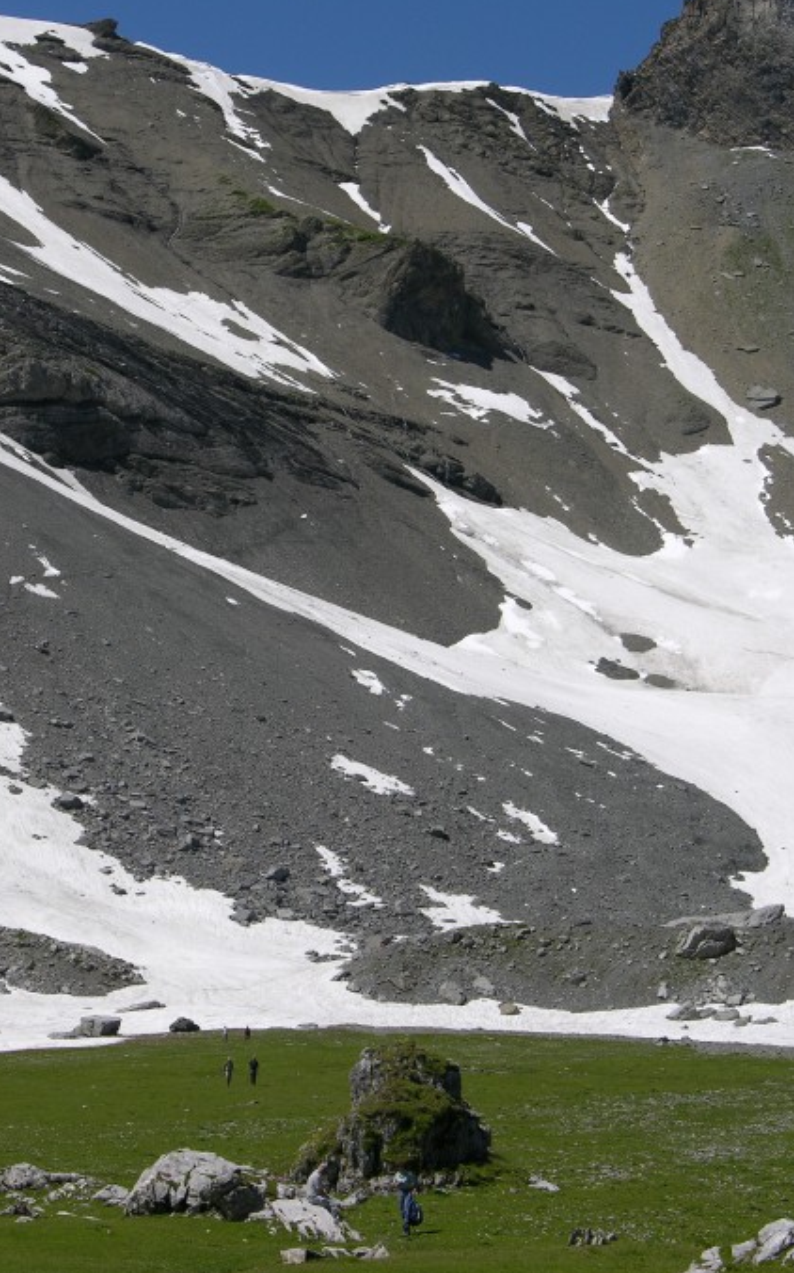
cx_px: 348
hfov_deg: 11.7
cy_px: 608
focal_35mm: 112
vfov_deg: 18.6
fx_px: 3881
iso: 50
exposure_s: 1/473
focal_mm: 23.7
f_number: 5.7
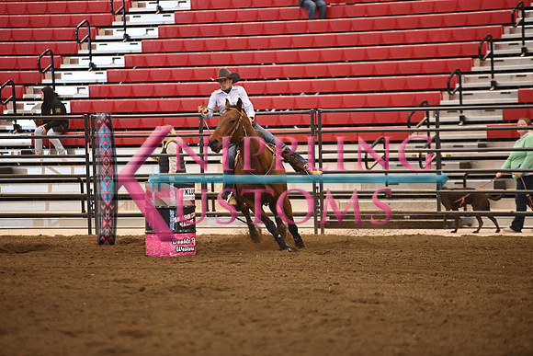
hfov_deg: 10.3
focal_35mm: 200
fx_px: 2962
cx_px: 266
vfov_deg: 6.9
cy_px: 178
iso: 1600
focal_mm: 200
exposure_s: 1/250
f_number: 2.8
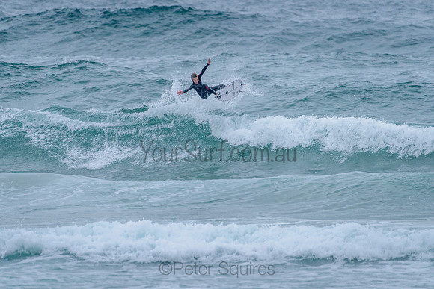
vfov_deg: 2.2
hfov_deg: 3.4
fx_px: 7389
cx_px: 218
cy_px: 112
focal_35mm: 613
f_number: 5.6
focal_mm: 500
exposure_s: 1/2000
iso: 1800
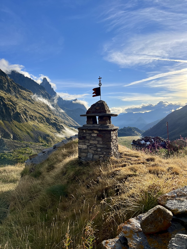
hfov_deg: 53.1
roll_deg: +1.6
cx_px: 94
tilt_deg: -1.2
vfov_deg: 67.3
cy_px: 124
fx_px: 187
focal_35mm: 26
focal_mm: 5.7
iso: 50
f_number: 1.5
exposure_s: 1/5076
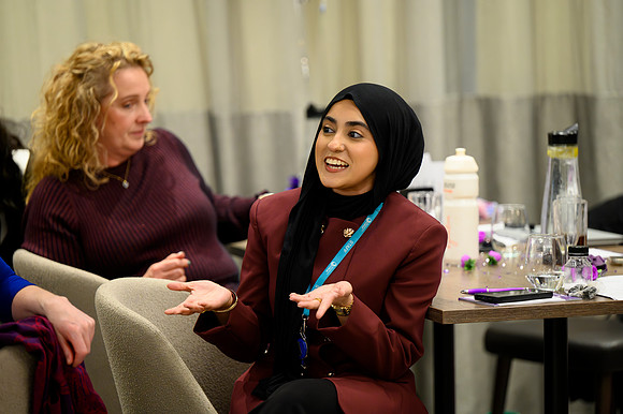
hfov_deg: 13.3
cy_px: 207
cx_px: 312
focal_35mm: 155
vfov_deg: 8.8
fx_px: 2681
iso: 2500
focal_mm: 155
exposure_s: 1/200
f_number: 2.8
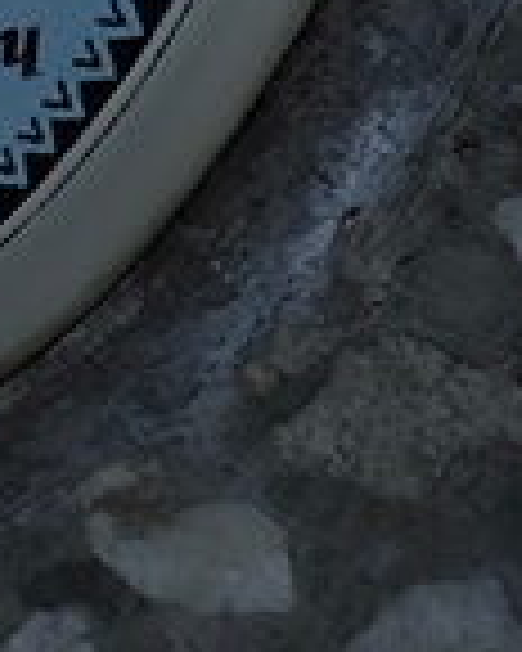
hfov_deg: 5.5
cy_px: -9
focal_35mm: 269
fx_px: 5195
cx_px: -794
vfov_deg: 7.2
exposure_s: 1/2027
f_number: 1.7
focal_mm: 4.71
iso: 50
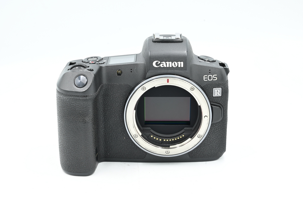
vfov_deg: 19.7
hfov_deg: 29.2
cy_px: 100
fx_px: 581
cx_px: 150
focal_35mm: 69
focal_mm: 68
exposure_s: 1/6
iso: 100
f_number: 14
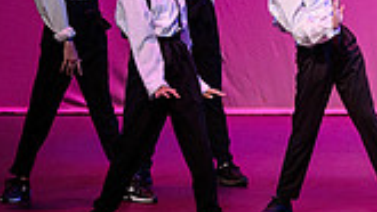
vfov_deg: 3.4
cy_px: -34
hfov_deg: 5.9
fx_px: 3611
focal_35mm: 361
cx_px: 669
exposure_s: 1/500
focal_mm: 86
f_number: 2.8
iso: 800
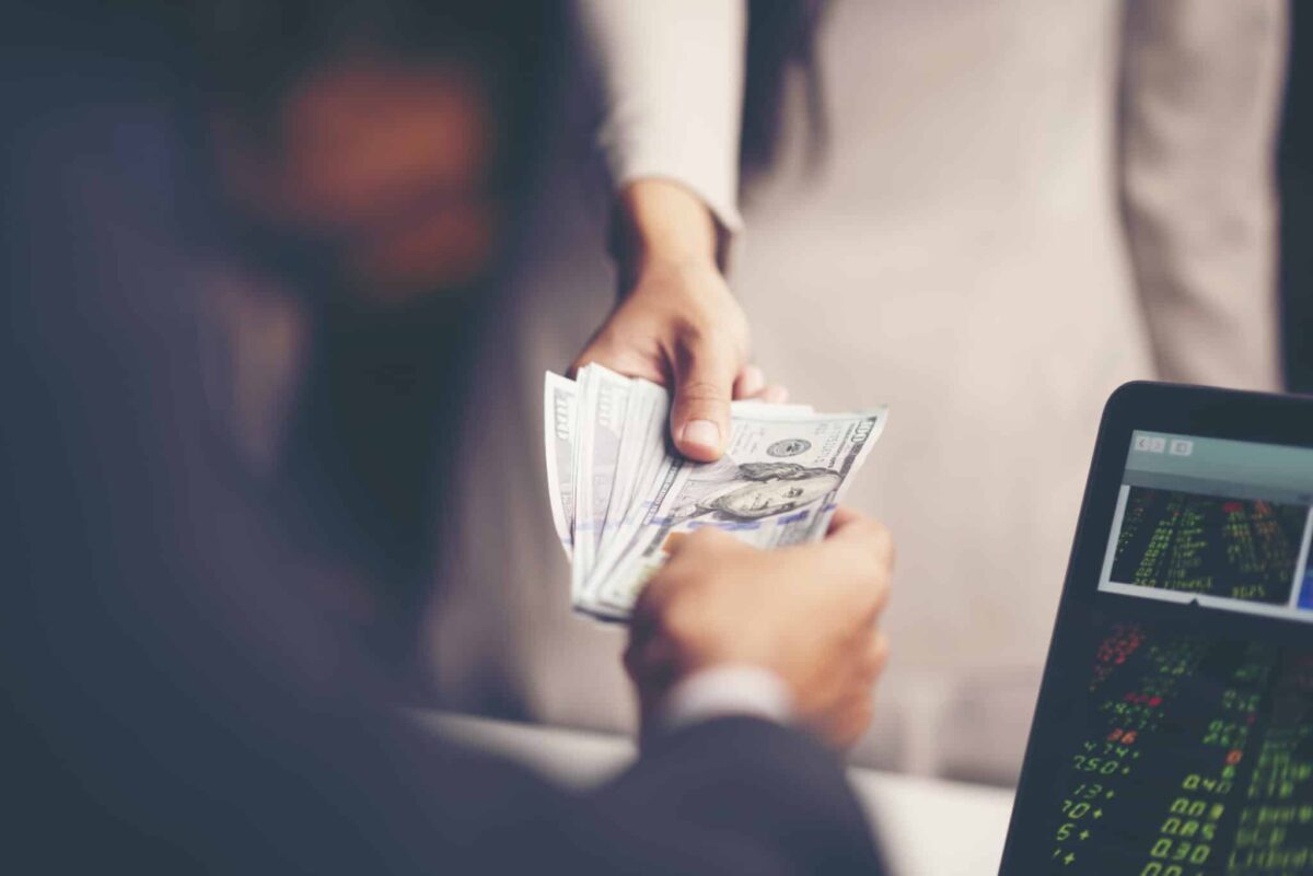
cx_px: 656
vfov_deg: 16.1
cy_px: 438
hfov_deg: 23.9
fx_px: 3101
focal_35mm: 85
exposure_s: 1/125
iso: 80
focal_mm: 85
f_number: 1.8
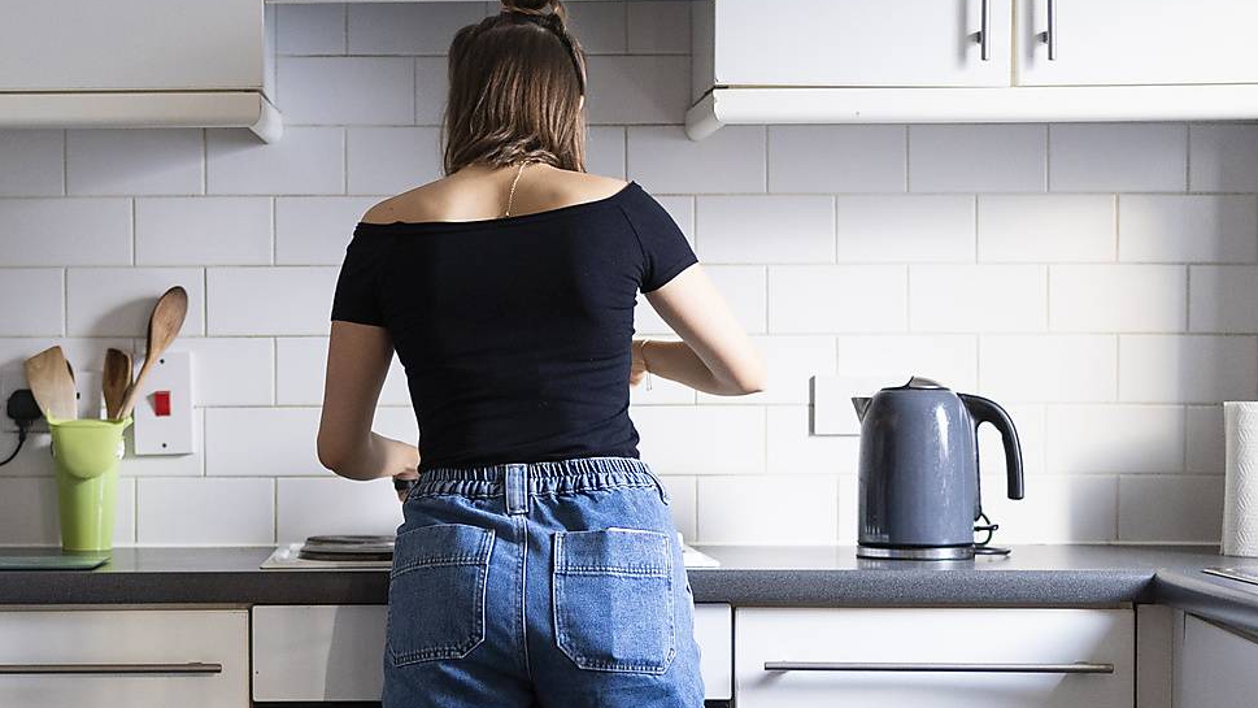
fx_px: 2402
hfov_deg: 29.3
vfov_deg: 16.5
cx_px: 508
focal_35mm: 72
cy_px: 663
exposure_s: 1/100
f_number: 1.8
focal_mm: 35
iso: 1600
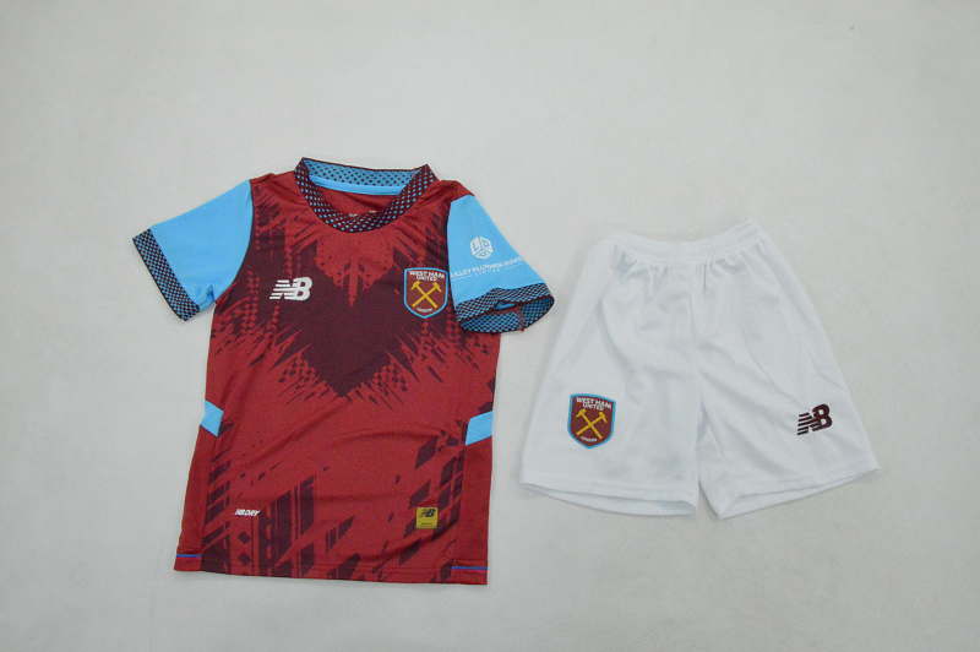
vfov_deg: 39.9
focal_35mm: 33
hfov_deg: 57.3
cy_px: 326
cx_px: 490
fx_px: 898
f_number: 25
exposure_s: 1/200
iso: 6400
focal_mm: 22
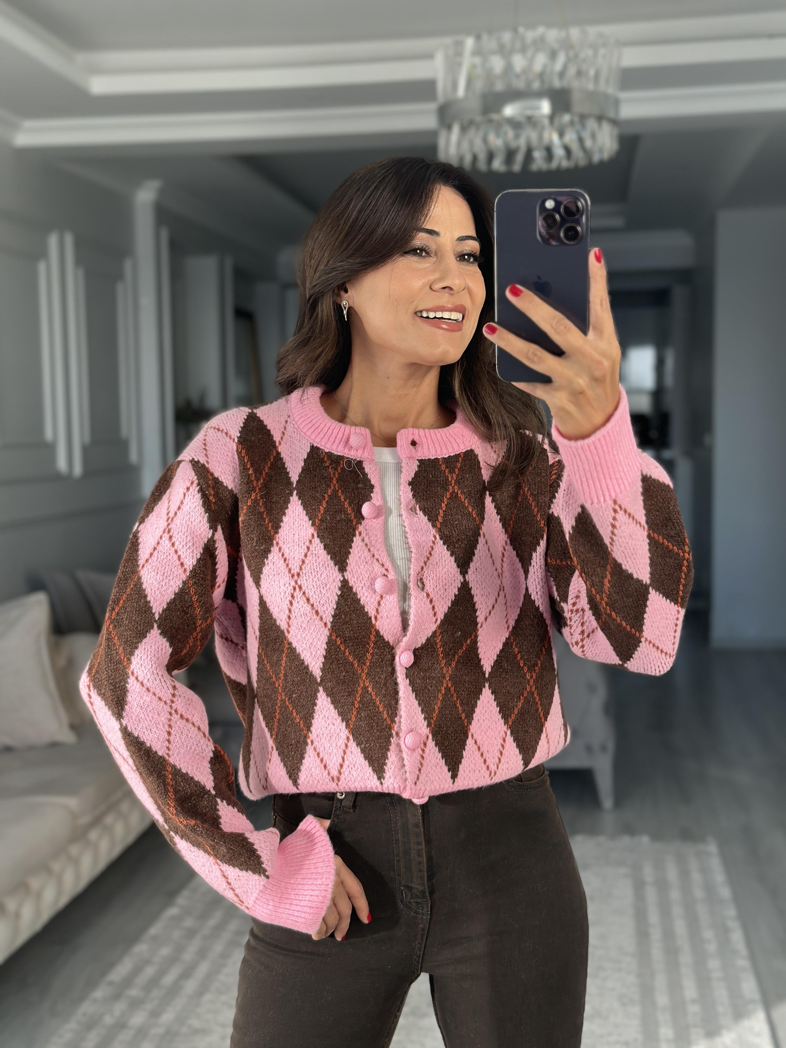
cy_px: 524
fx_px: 1453
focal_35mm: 48
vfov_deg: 39.7
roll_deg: +2.1
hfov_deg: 30.3
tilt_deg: -18.4
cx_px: 393
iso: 80
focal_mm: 6.86
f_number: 1.78
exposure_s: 1/251
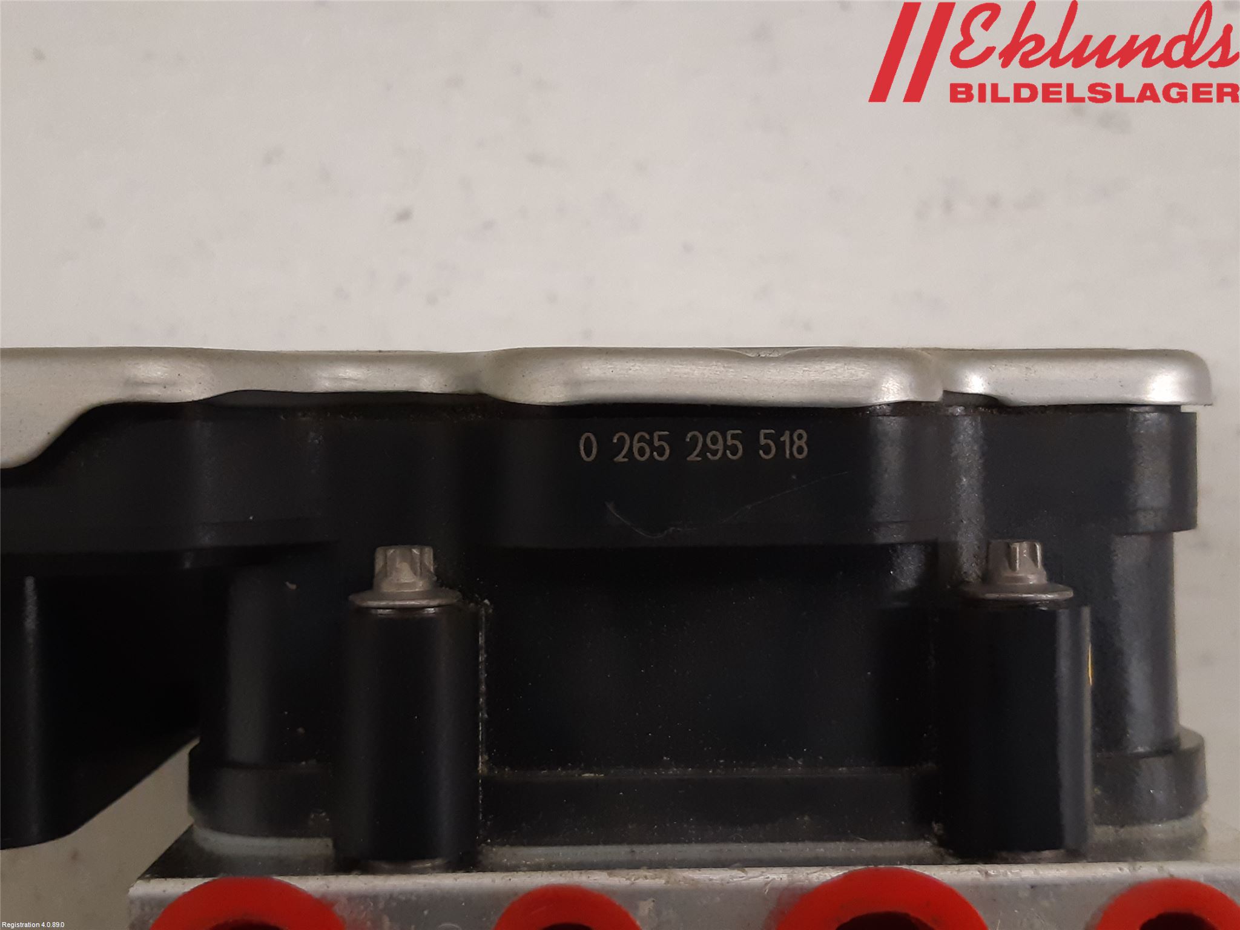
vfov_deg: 53.1
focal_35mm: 26
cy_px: 465
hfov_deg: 67.3
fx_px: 931
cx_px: 620
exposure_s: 1/50
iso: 200
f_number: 1.7
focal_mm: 3.93
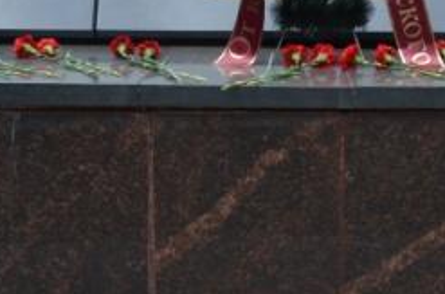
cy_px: -32
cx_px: 247
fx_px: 1688
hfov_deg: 15.0
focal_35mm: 137
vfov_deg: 9.8
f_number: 7.1
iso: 200
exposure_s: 1/200
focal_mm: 22
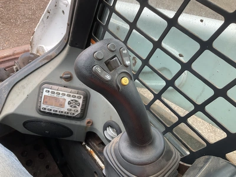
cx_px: 118
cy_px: 88
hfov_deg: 61.7
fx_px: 198
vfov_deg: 48.2
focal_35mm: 29
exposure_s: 1/122
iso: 40
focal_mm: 3
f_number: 1.8
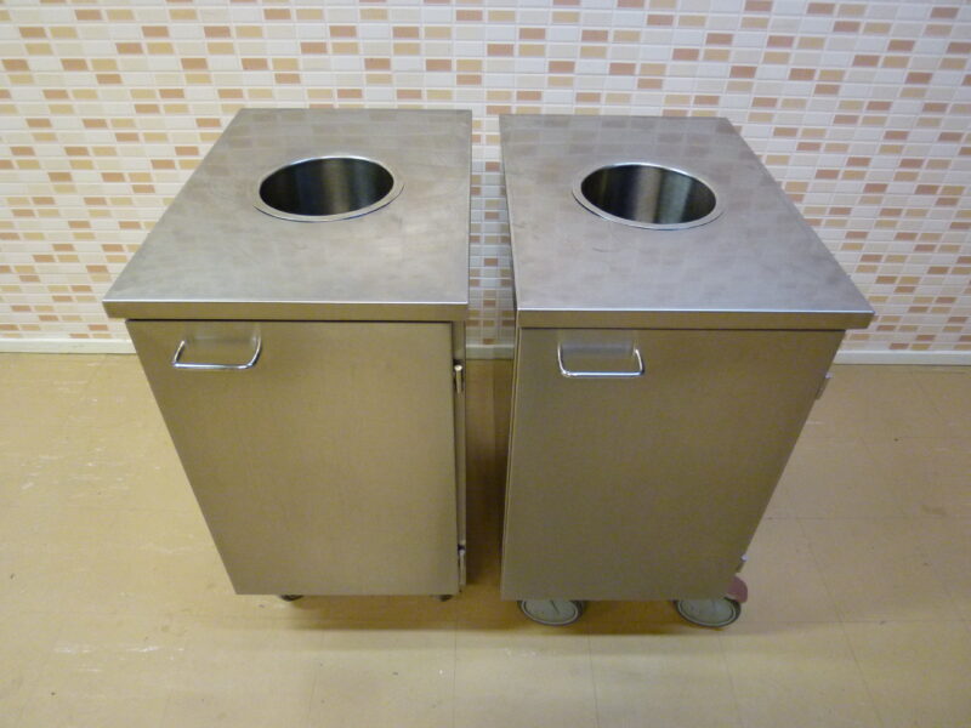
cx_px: 486
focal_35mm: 24
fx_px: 673
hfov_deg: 71.6
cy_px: 364
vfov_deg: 56.8
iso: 320
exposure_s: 1/60
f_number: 2.2
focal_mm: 4.3
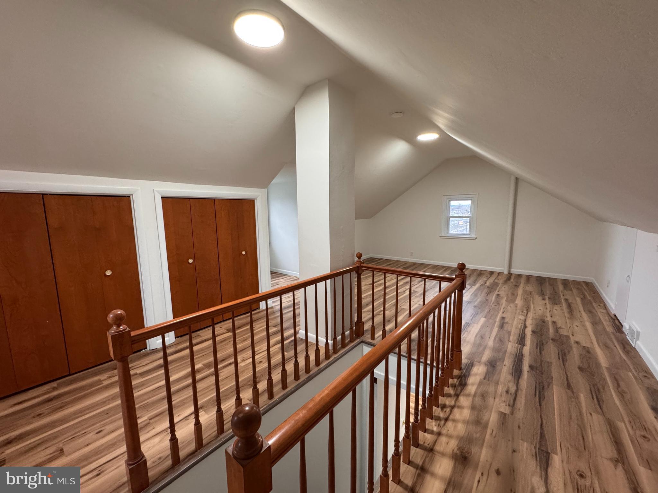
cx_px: 329
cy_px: 246
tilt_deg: -7.3
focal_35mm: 14
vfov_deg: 85.7
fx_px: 266
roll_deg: +1.0
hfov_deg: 102.1
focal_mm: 2.22
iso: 320
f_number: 2.2
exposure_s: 1/60
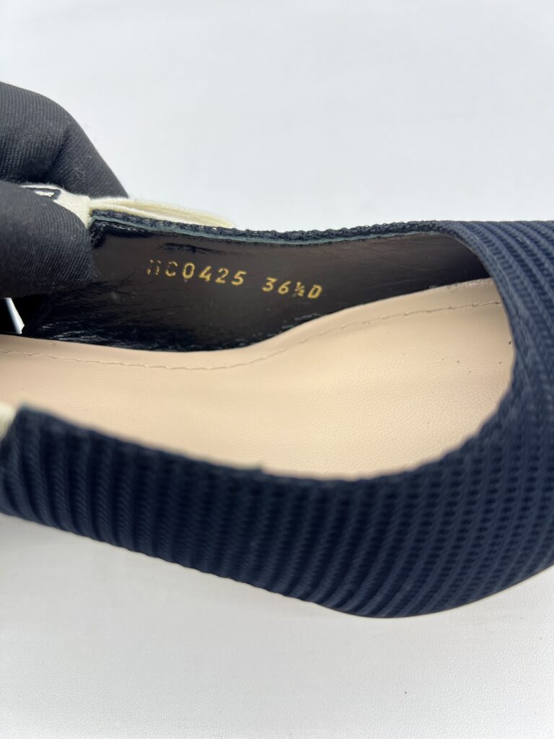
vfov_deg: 67.3
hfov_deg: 53.1
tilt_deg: -53.3
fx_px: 555
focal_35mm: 26
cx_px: 277
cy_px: 370
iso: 40
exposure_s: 1/100
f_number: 1.5
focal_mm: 5.7
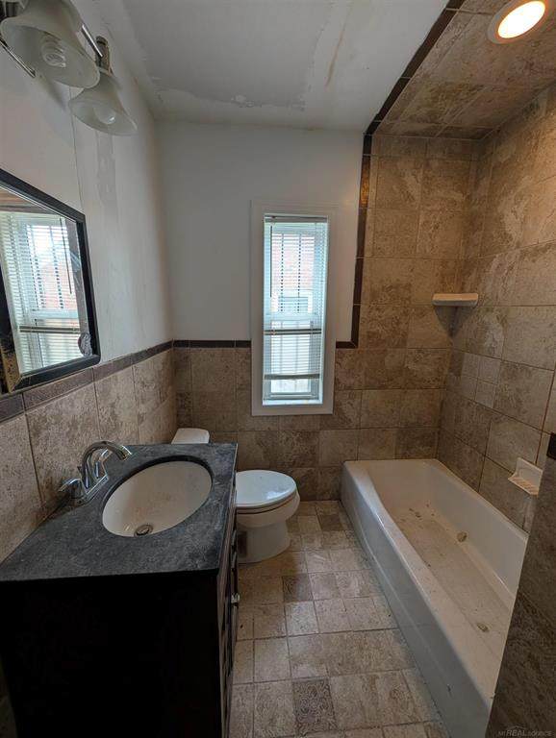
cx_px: 278
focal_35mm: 12
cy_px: 369
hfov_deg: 94.6
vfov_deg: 110.5
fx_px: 256
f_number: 1.7
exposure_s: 1/91.4
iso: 58
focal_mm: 2.02
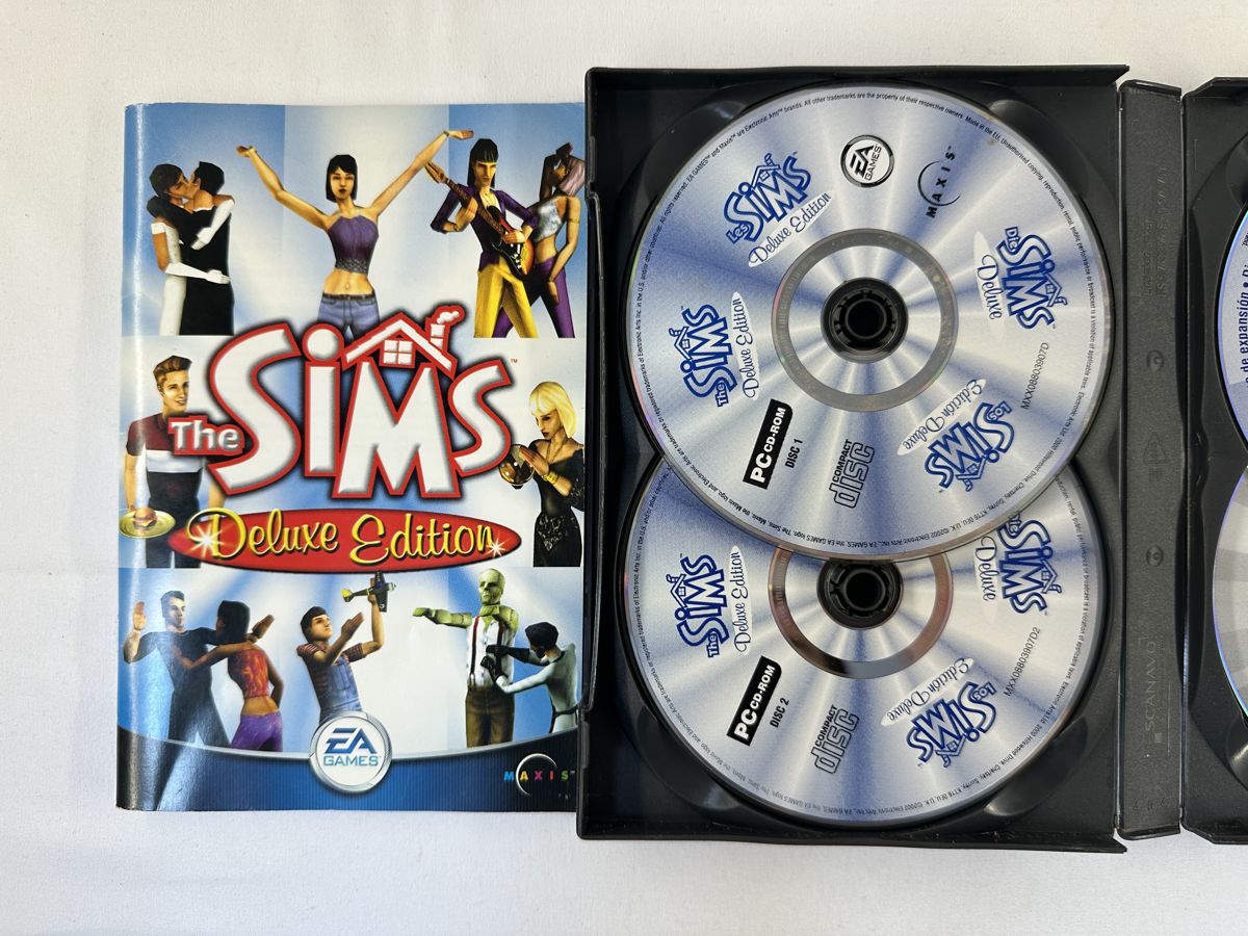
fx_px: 865
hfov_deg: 71.6
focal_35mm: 24
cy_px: 468
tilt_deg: -89.0
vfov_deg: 56.8
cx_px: 624
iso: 64
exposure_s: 1/233
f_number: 1.78
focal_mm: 6.86
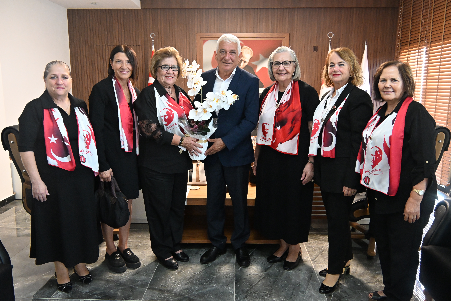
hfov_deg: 61.9
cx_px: 226
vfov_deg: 43.6
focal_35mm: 30
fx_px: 376
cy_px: 150
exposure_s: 1/60
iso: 4000
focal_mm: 20
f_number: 5.6
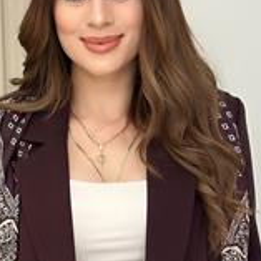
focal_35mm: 144
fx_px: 1228
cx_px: 35
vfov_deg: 12.0
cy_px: 277
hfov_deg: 12.1
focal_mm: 6.86
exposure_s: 1/206
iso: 80
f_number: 1.78
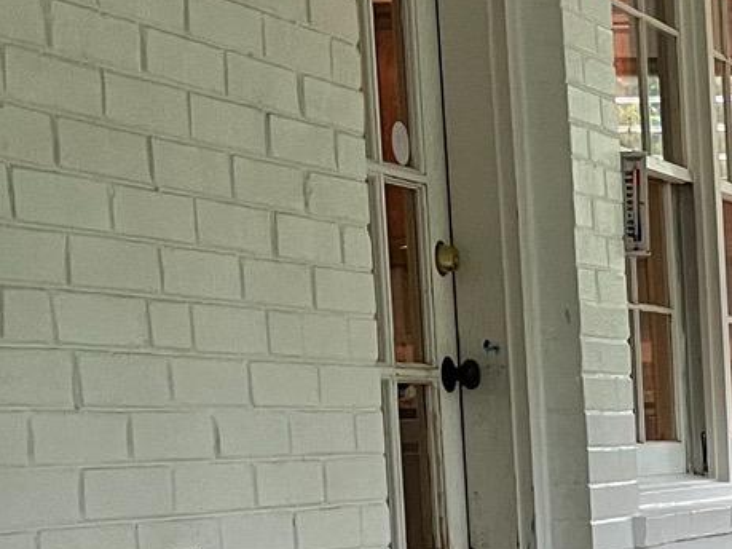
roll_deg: +1.5
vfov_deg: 12.4
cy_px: 670
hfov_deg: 14.3
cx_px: 1453
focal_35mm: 116
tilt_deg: -5.0
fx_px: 2452
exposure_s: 1/50
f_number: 1.6
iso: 80
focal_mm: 4.2
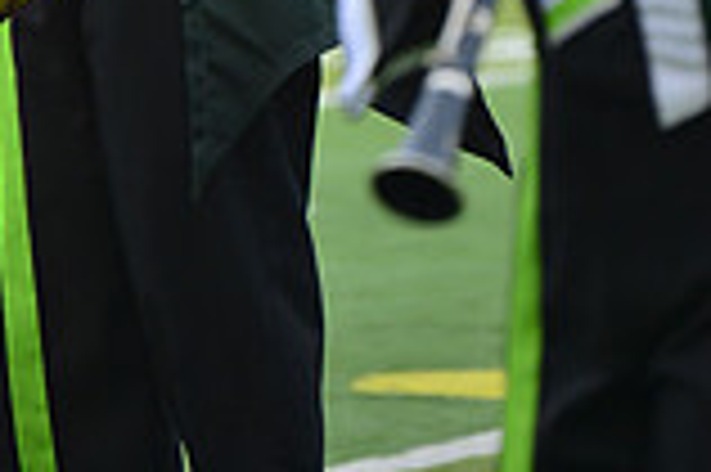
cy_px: -494
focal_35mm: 910
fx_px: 17954
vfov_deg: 1.5
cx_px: 97
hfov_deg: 2.3
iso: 200
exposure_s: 1/640
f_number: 5.6
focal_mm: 320
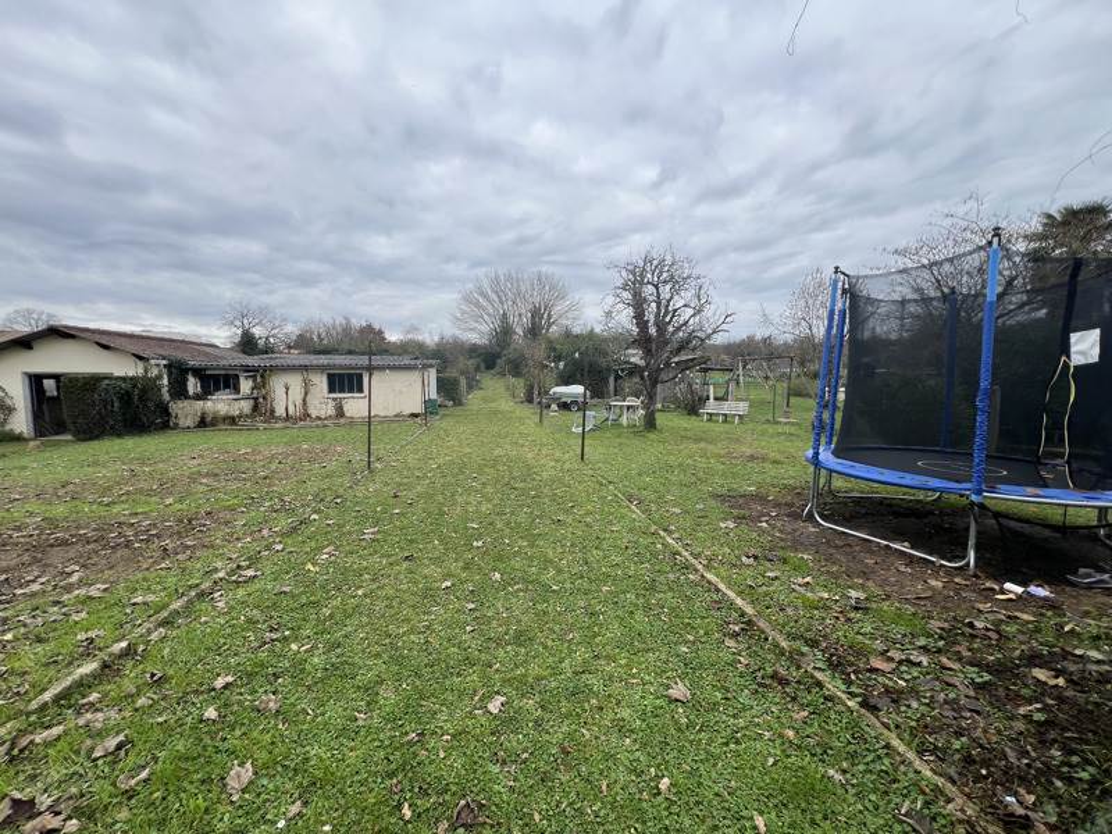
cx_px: 556
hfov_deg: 106.2
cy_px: 417
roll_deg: +0.1
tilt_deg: -5.4
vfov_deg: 89.9
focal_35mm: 13
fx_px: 418
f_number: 1.8
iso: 32
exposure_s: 1/388
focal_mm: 1.57
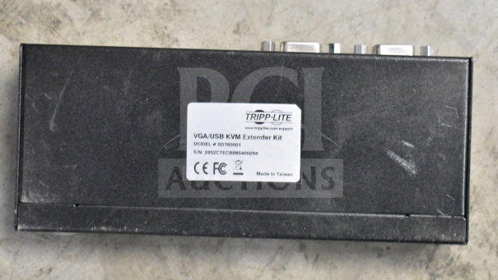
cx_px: 250
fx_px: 1004
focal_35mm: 76
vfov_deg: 15.9
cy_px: 133
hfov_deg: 27.9
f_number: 5.3
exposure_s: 1/80
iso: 16000
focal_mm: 48
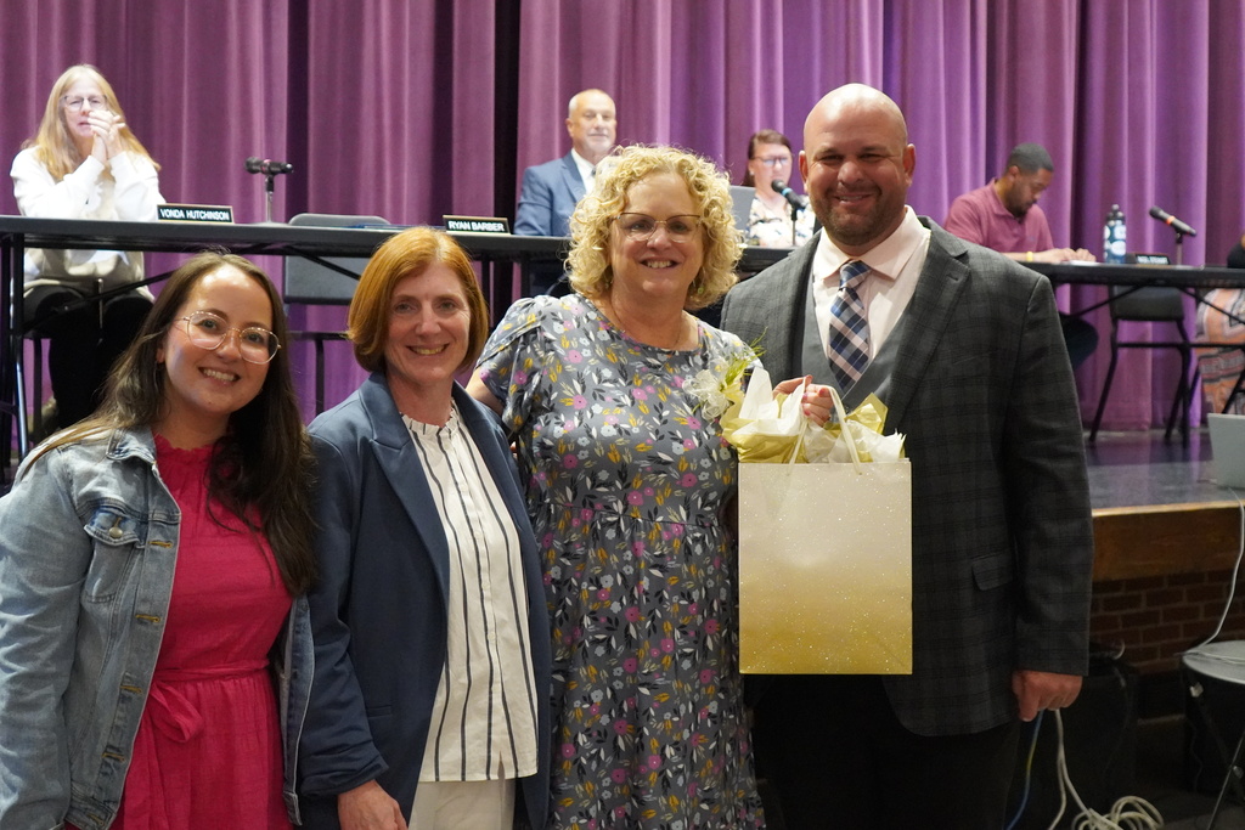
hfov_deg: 46.4
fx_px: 1453
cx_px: 622
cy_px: 415
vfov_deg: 31.9
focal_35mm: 42
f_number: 3.5
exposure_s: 1/100
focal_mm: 28
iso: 6400
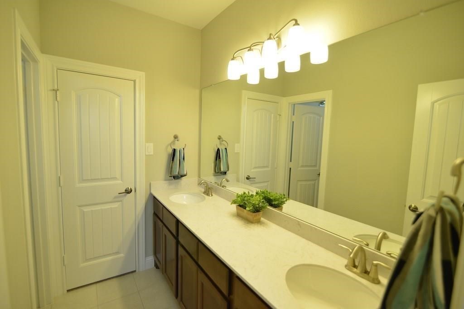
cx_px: 232
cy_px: 154
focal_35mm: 16
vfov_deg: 73.8
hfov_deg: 96.7
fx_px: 206
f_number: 2.8
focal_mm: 16
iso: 1600
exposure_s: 1/250
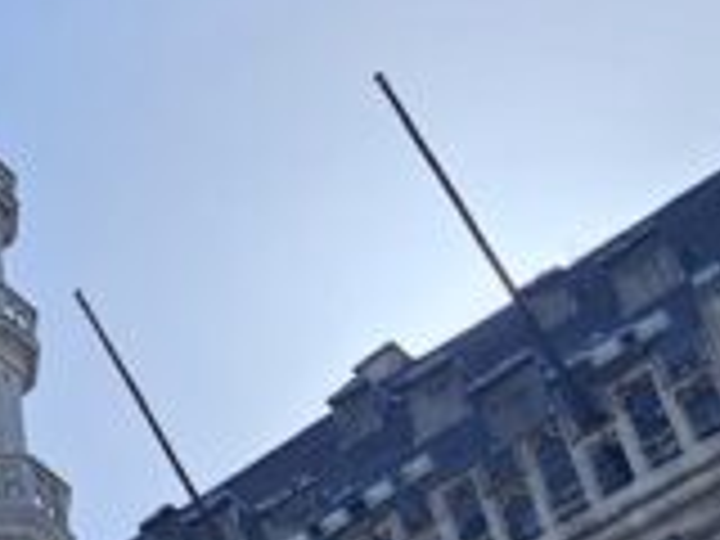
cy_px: 666
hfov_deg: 15.3
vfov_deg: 12.5
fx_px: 2392
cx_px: -468
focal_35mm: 115
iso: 25
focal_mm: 5.4
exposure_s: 1/1819
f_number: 1.8
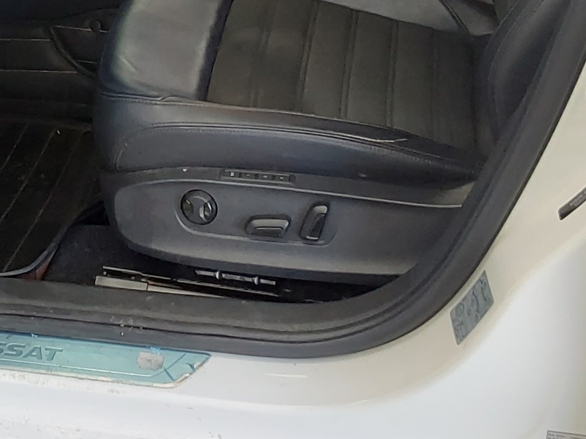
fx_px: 1286
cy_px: 18
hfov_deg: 24.7
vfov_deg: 18.9
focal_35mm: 76
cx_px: 30
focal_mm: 2.91
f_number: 1.9
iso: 100
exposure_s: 1/60
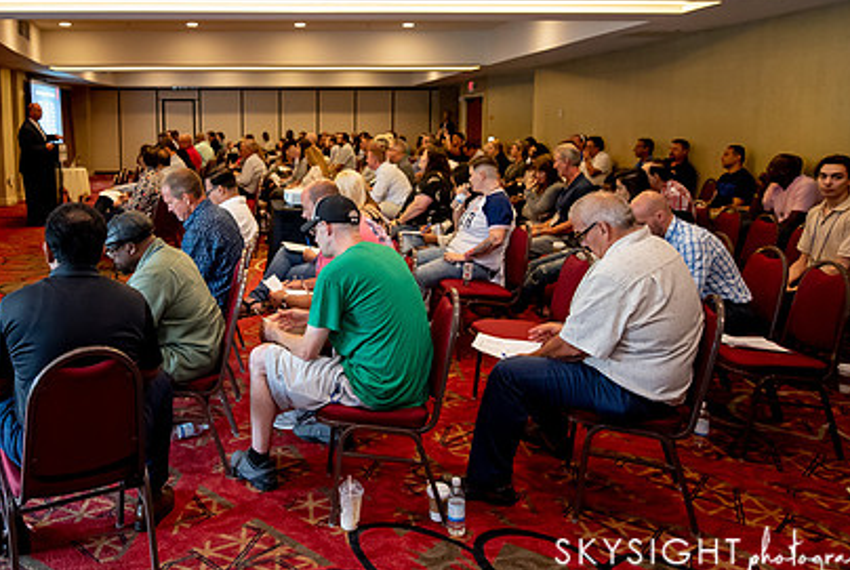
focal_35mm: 31
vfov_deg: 42.2
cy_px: 213
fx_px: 733
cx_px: 301
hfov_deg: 59.1
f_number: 2.8
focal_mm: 20
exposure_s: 1/200
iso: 5000
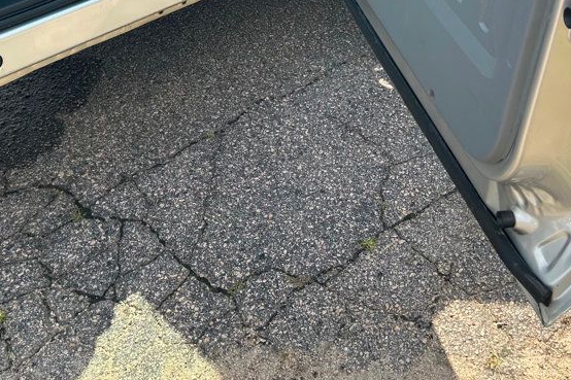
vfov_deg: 26.2
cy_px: 45
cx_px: 255
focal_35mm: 50
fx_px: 793
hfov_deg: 39.6
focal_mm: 5.7
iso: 50
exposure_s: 1/924
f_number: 1.5
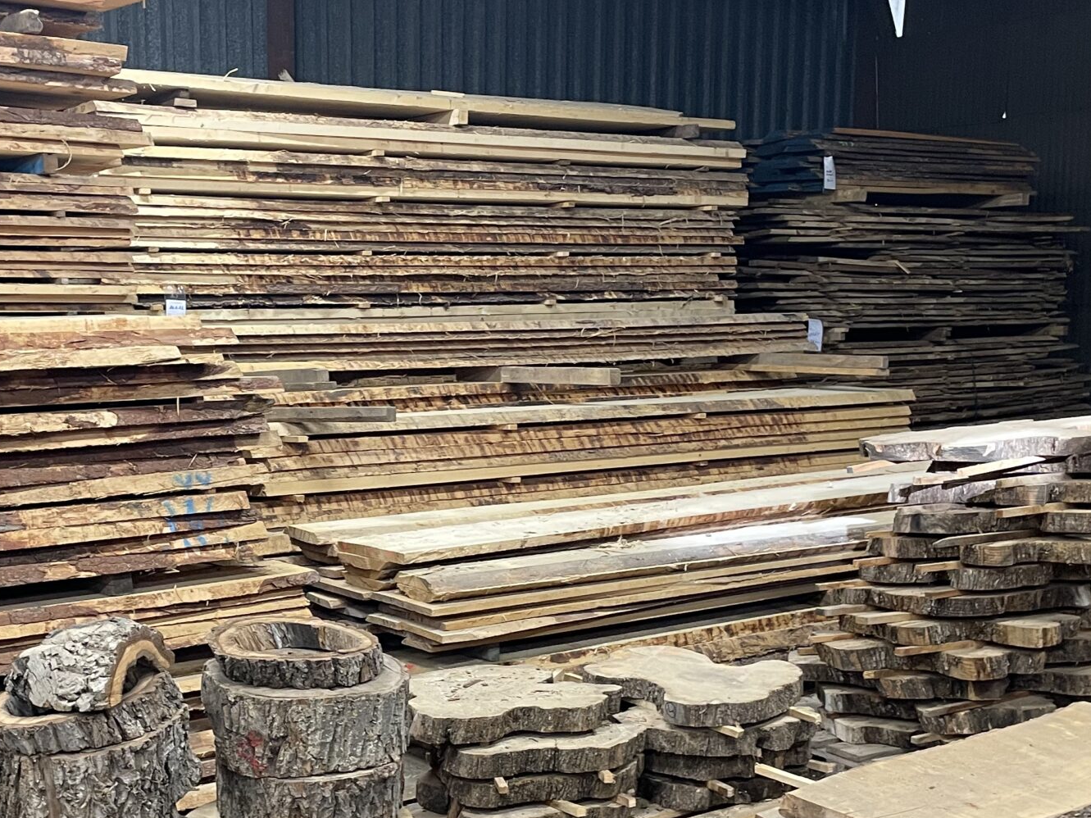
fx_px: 1576
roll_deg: +1.6
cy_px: 498
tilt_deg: -7.6
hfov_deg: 37.8
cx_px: 381
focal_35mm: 50
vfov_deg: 29.0
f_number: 1.6
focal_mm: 4.2
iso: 200
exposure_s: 1/50
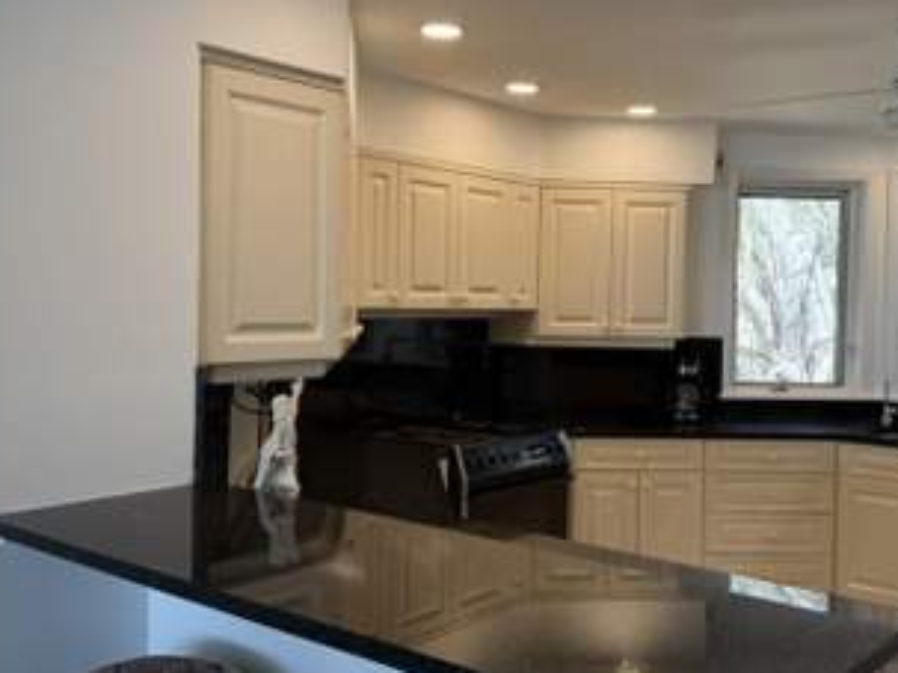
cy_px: 313
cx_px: 492
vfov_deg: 37.7
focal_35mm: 38
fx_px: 985
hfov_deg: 48.9
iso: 100
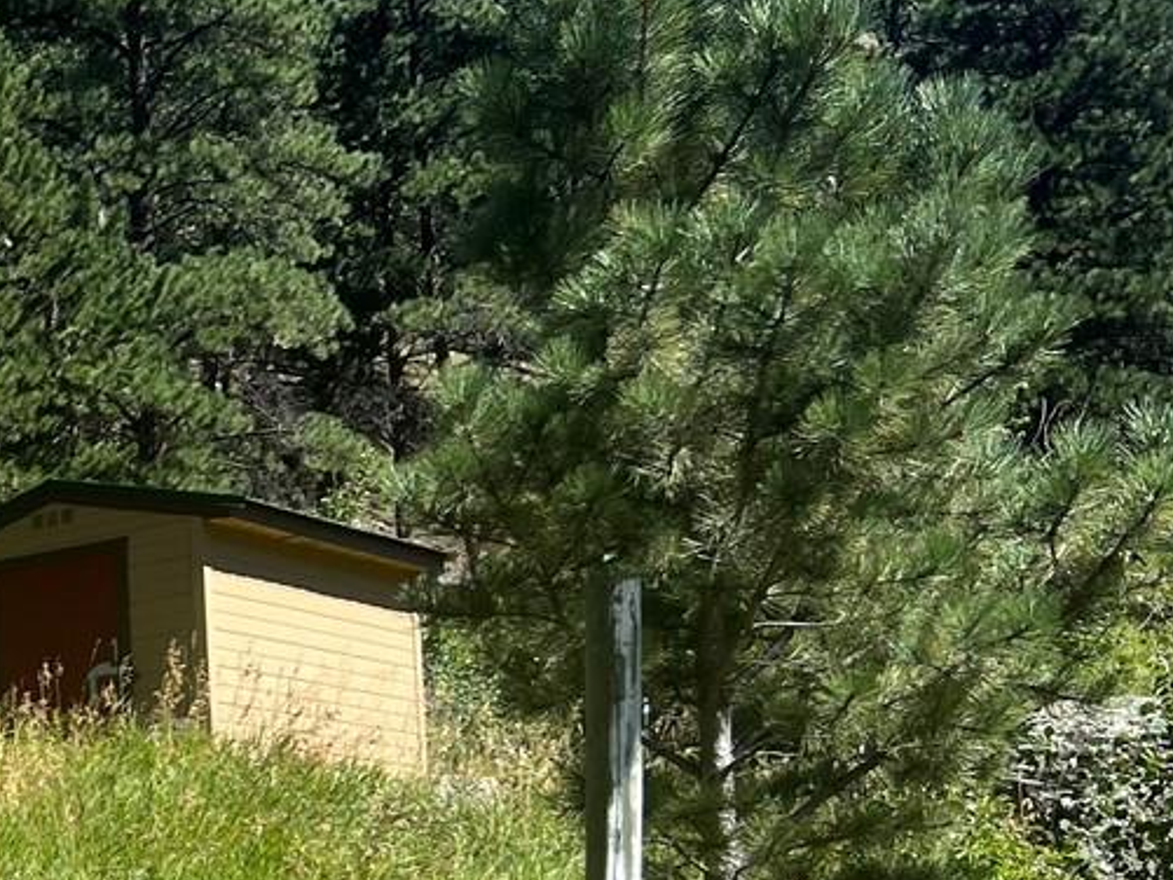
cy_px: 985
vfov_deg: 17.2
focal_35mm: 83
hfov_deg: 19.8
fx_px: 2813
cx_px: -670
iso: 50
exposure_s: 1/2513
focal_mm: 5.7
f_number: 1.5
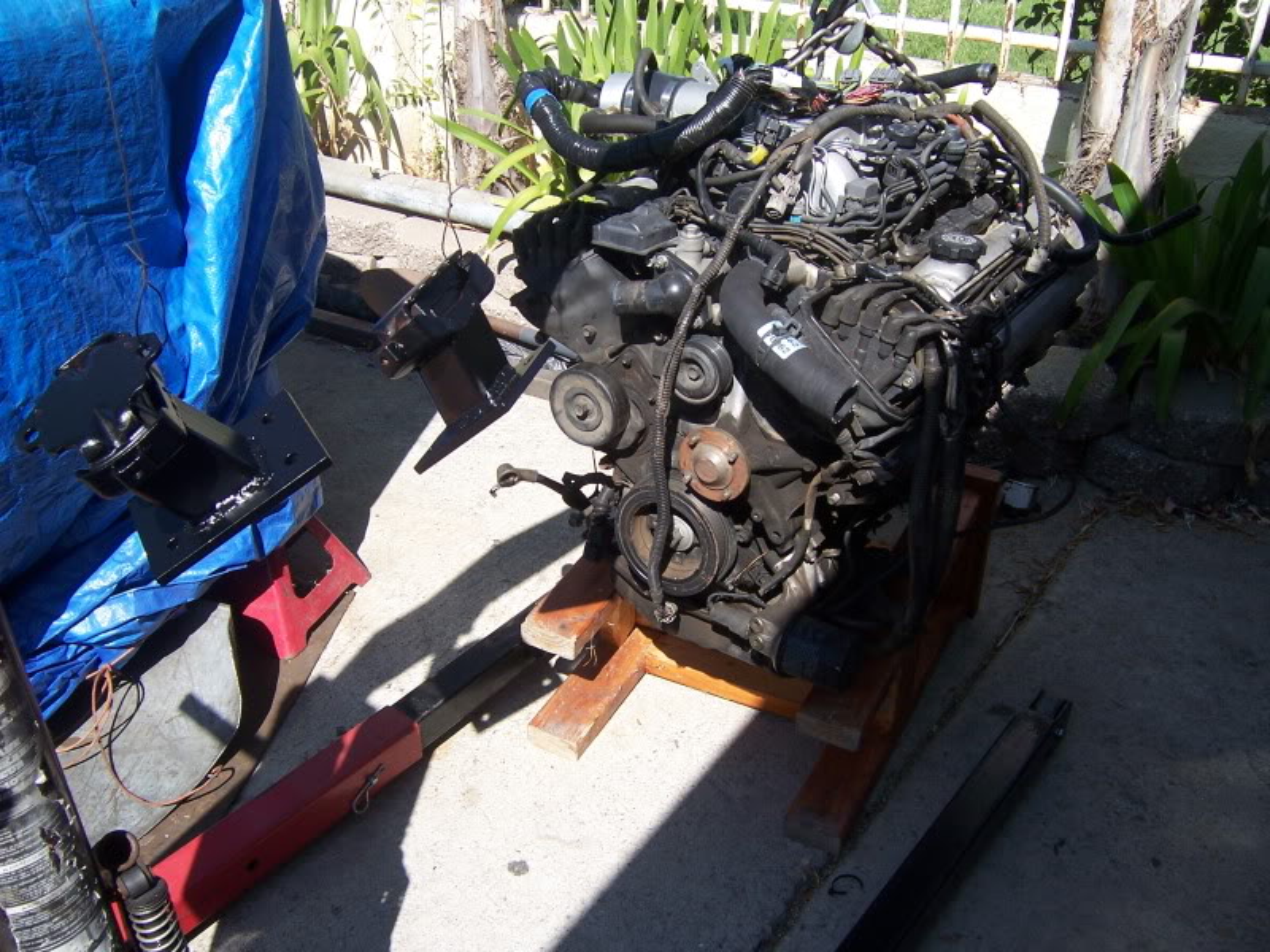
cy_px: 476
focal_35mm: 33
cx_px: 635
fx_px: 1211
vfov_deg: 42.9
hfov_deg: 55.4
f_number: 3.4
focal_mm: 5.5
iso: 80
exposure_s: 1/500
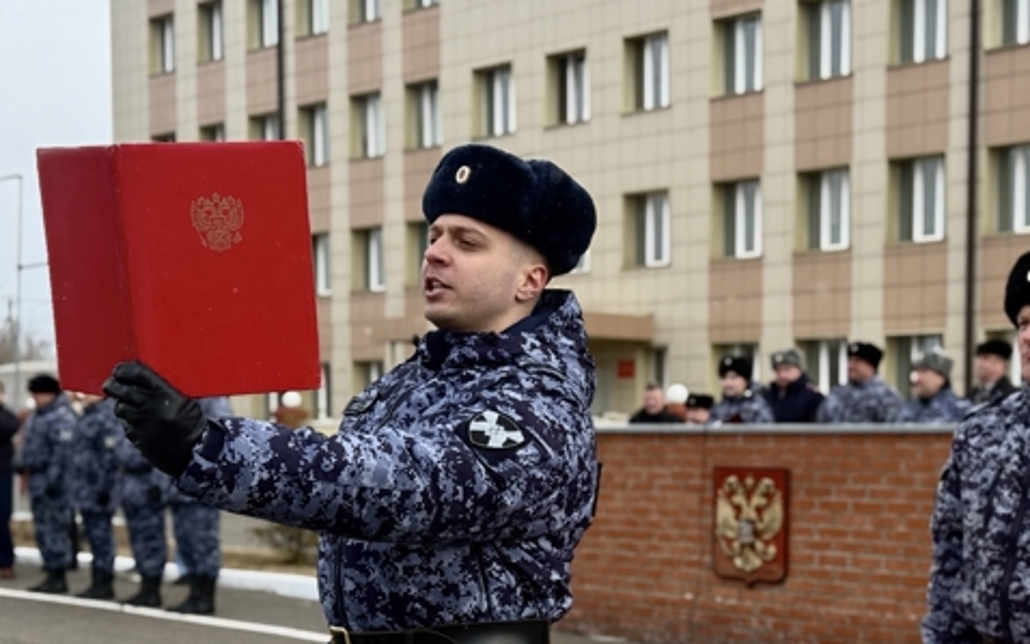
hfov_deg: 28.7
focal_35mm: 71
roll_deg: +0.0
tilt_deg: -2.3
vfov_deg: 18.2
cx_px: 714
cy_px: 523
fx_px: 1993
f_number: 1.78
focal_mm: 6.76
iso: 80
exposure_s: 1/1980
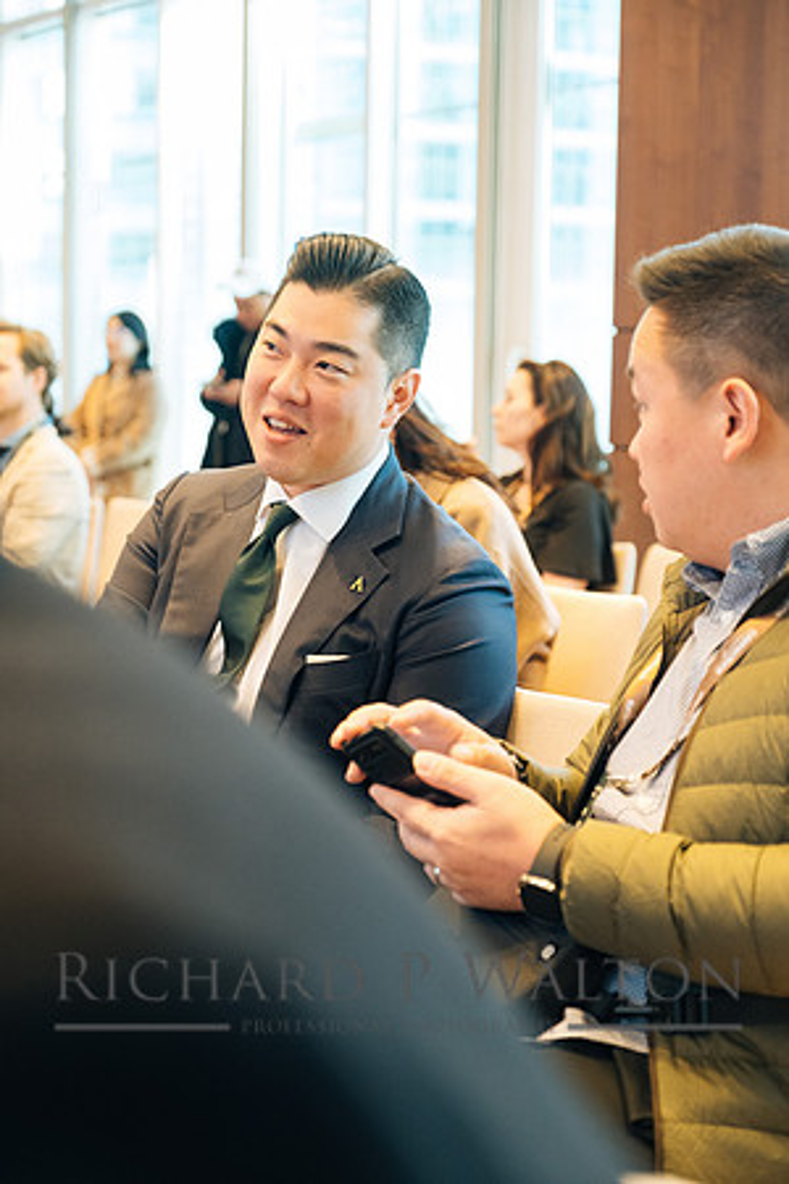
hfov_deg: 18.2
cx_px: 394
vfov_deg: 27.0
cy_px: 592
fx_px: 2465
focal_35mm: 75
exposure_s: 1/125
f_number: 3.2
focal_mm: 50
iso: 1600
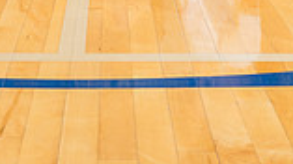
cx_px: 107
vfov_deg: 8.5
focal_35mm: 129
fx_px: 1001
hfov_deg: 16.6
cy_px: -245
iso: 640
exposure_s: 1/250
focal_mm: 28
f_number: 5.6
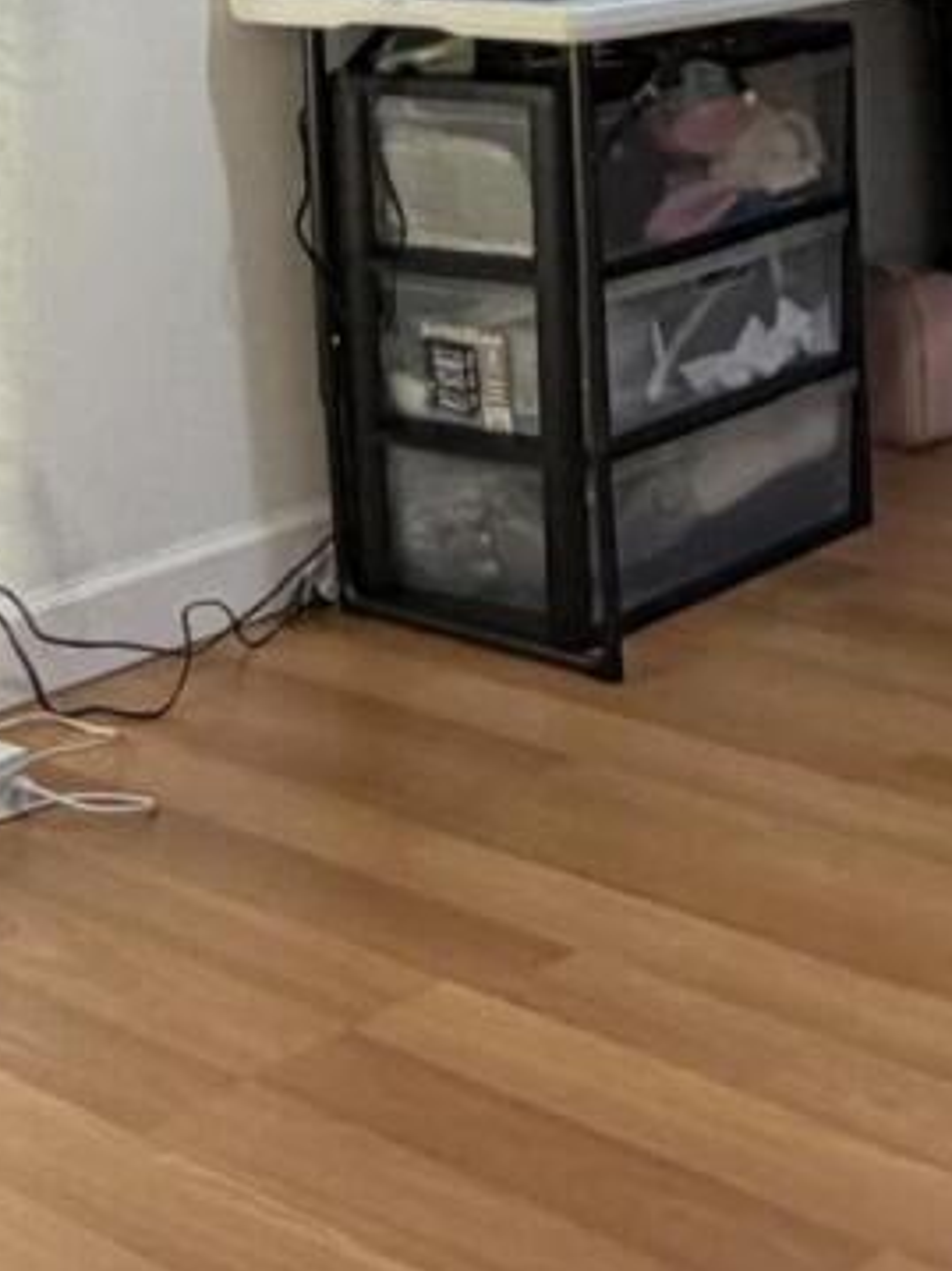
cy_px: -159
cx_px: 1239
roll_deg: +2.0
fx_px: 2862
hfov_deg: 17.7
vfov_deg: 23.4
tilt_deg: -3.4
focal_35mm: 78
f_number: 2.2
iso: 320
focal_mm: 2.22
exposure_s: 1/120
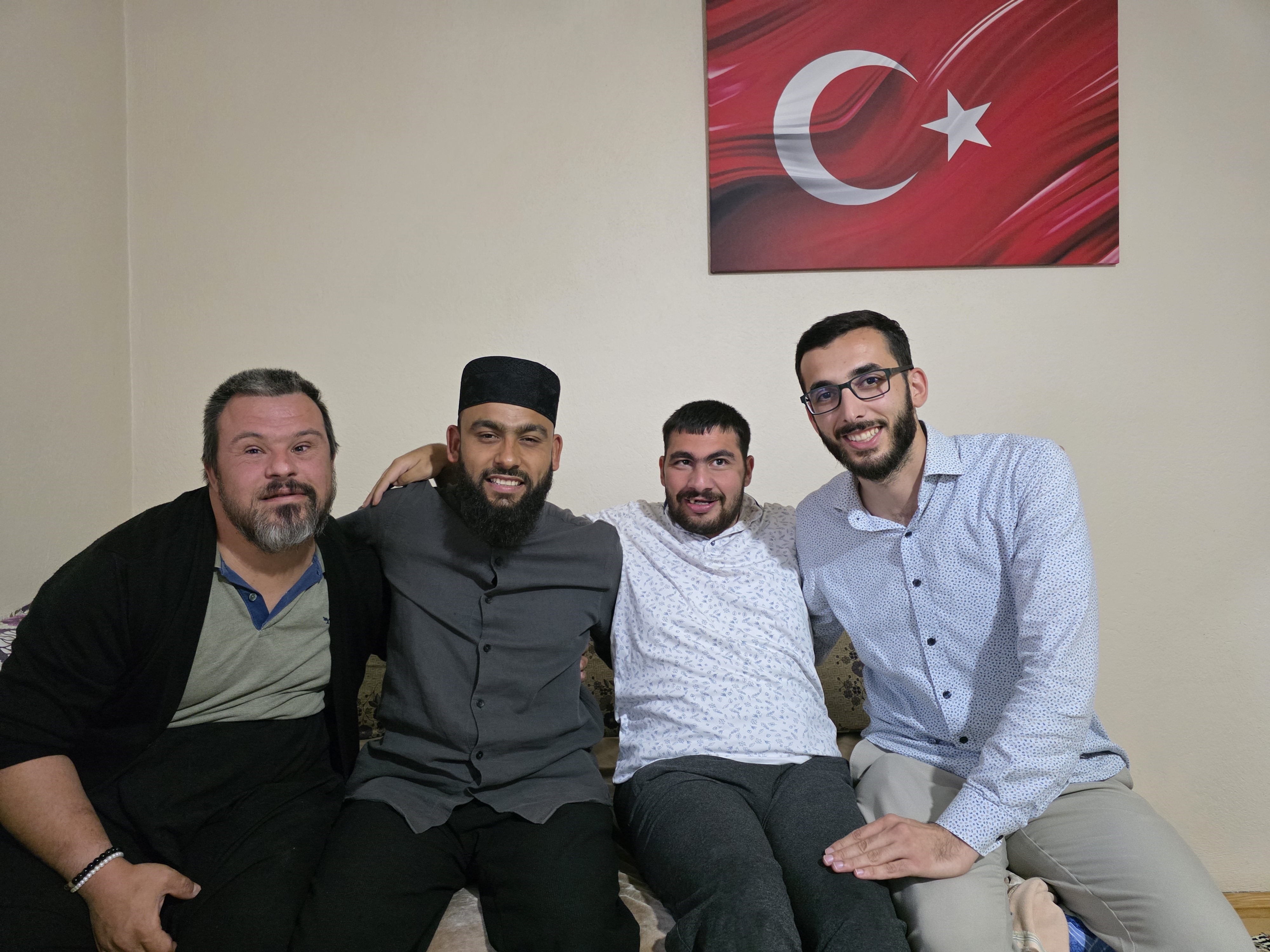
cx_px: 635
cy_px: 476
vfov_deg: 58.9
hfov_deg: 73.9
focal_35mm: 23
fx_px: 844
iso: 1600
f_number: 1.7
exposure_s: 1/100
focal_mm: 6.3
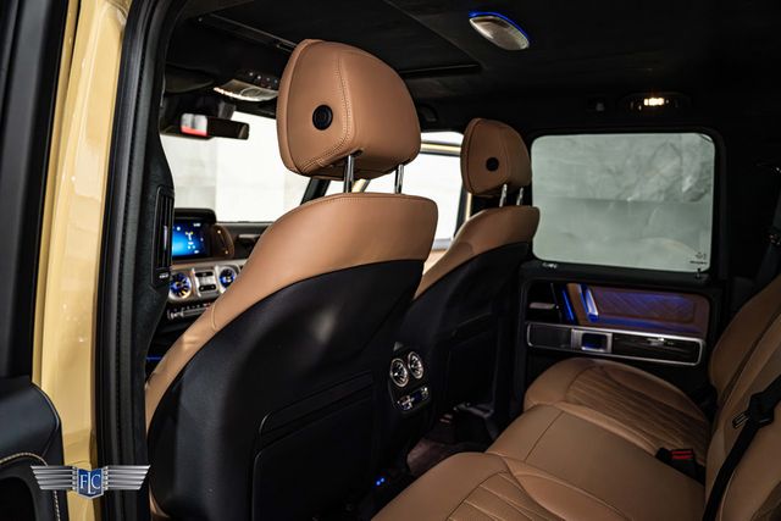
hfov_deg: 73.7
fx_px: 521
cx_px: 390
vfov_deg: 53.2
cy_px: 260
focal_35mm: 24
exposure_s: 1/100
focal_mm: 24
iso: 1600
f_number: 4
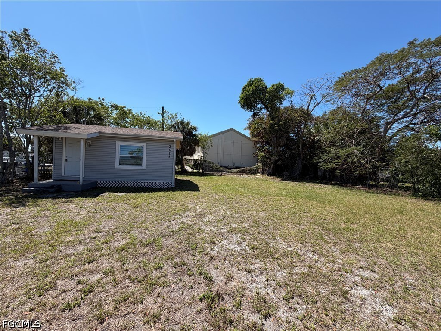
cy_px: 166
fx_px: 178
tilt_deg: -0.8
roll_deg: -2.1
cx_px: 220
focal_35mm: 14
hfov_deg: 102.1
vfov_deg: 85.7
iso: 25
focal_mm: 2.22
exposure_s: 1/770
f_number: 2.2
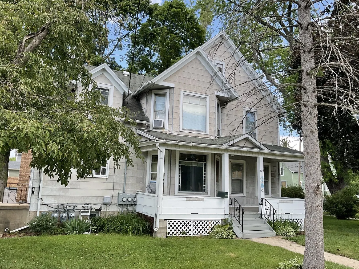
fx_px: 321
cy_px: 131
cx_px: 185
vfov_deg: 45.4
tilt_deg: +10.7
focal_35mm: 31
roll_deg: -1.7
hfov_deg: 58.3
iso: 16
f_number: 1.8
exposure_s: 1/389
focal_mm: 3
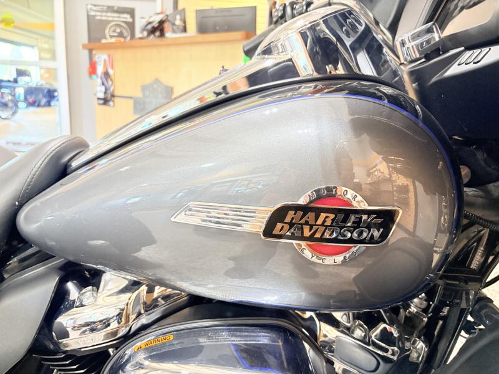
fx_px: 375
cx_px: 250
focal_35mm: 26
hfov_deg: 67.3
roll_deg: -2.9
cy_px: 187
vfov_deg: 53.1
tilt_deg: -13.0
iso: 500
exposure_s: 1/60
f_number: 1.6
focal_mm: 5.96
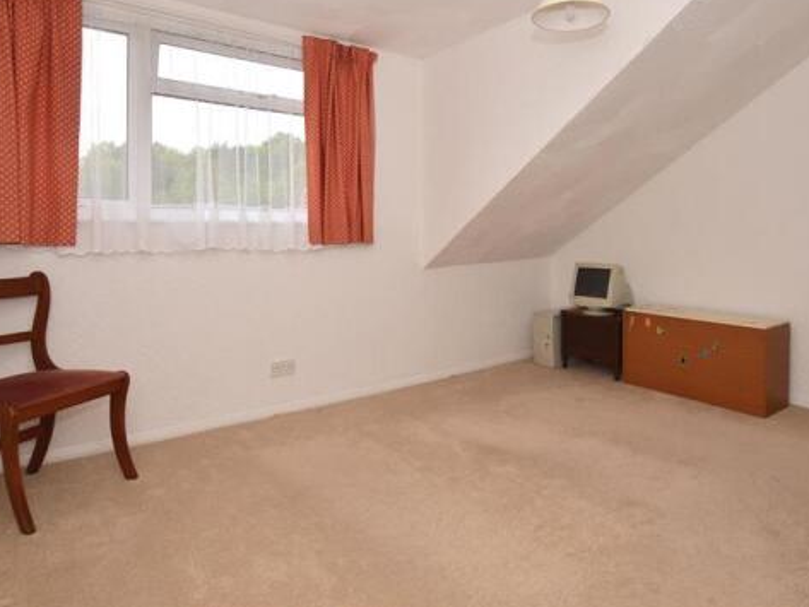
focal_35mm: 20
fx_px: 468
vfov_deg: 65.3
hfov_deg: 81.4
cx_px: 452
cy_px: 240
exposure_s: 1/200
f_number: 10
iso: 400
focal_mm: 10
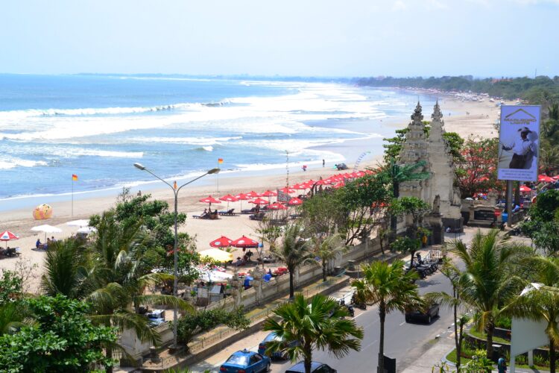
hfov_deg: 28.1
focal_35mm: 72
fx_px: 1118
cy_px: 186
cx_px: 280
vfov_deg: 18.9
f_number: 11
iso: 360
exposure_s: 1/500
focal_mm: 48
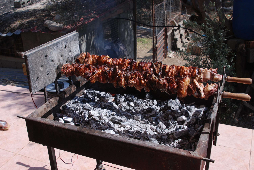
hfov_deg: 46.3
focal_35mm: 42
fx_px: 297
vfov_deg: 32.0
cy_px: 85
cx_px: 127
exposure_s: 1/200
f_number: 7.1
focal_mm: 28
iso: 100
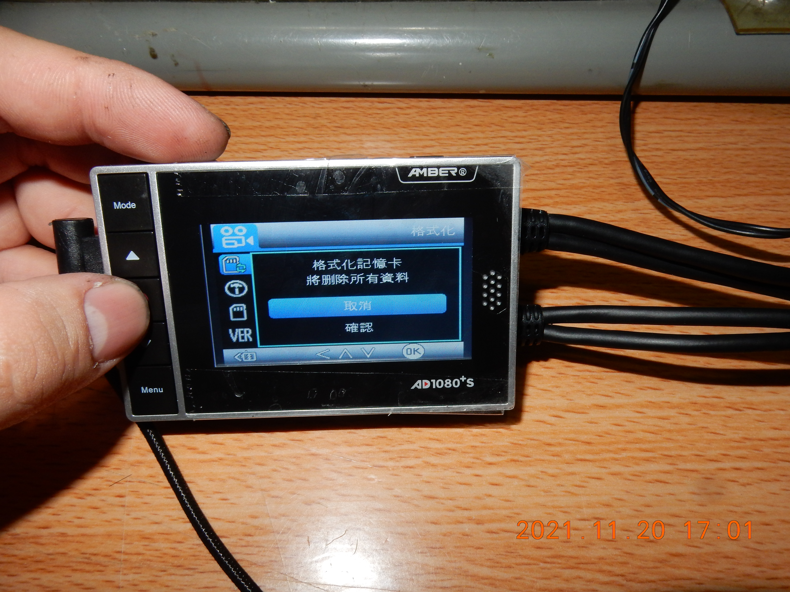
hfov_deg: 69.4
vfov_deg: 54.9
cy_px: 296
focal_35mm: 25
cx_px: 395
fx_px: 571
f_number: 5.6
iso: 200
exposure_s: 1/30
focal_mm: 4.5
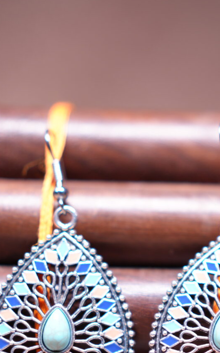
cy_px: 324
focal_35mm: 108
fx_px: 1037
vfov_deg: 18.9
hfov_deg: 11.7
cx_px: 301
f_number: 1.4
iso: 100
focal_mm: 35
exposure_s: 1/100
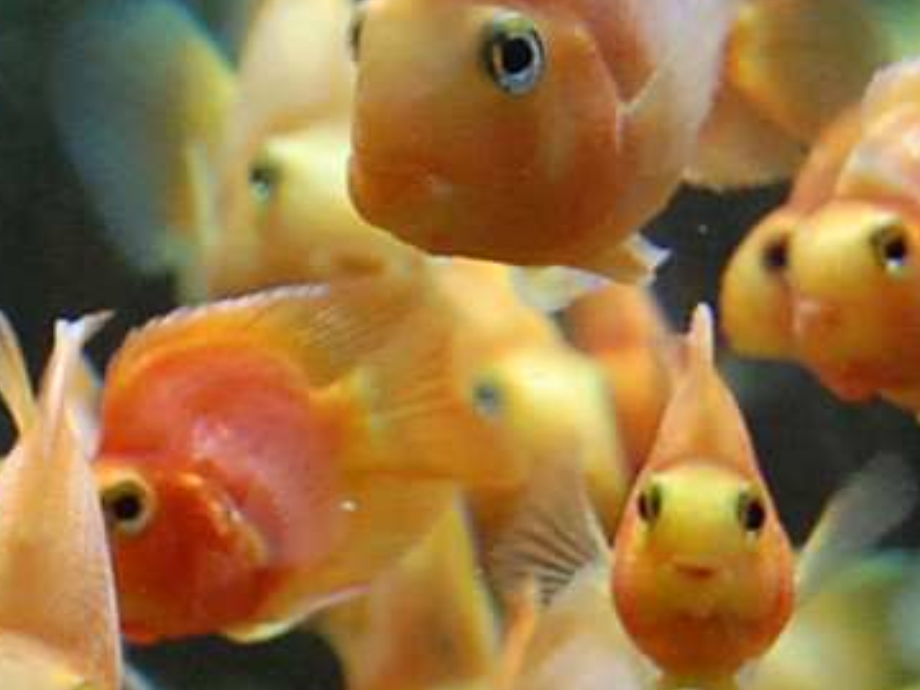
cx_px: 452
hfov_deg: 6.0
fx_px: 8797
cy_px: 1094
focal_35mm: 331
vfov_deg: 4.5
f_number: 5.6
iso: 1600
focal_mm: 55
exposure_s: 1/25
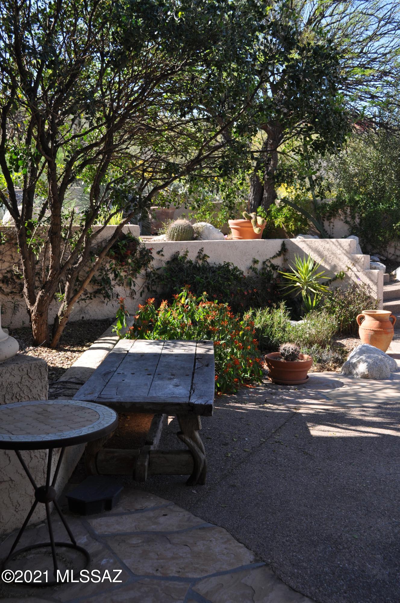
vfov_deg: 49.6
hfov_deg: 34.1
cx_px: 200
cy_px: 302
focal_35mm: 39
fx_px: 652
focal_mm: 26
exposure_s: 1/160
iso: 200
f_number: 6.3
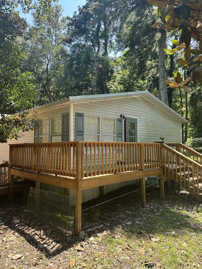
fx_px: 195
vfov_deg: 69.4
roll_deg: +0.3
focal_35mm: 25
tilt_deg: +6.1
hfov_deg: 54.9
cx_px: 98
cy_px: 130
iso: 80
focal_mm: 6.86
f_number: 1.78
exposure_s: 1/564
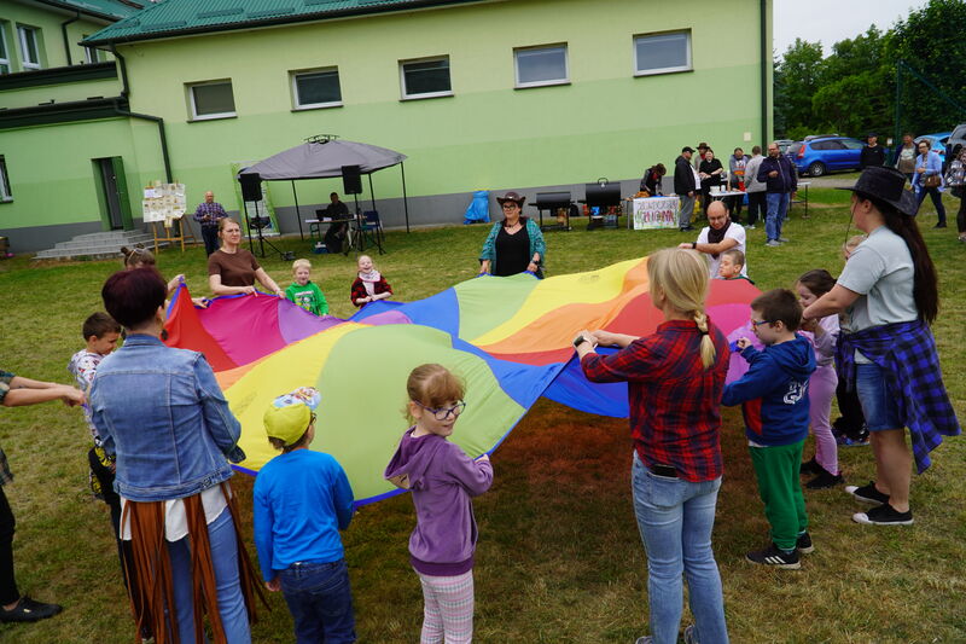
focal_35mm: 27
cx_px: 483
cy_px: 322
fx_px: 724
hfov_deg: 67.4
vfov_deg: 47.9
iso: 100
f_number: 5
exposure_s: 1/400
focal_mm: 18
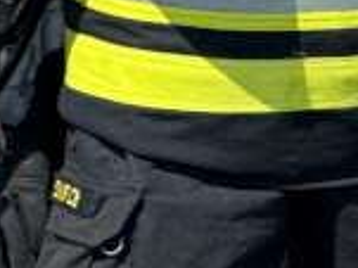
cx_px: -569
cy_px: -100
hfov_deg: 5.0
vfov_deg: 3.9
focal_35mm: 382
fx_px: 3948
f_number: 1.78
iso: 64
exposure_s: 1/4975
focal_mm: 6.76
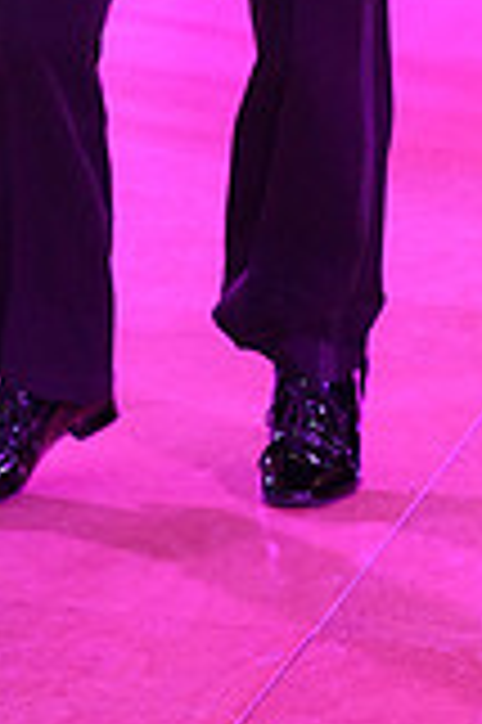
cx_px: -250
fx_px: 4065
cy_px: -382
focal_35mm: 202
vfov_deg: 9.9
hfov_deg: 6.7
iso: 2500
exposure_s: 1/250
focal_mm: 56
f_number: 6.3
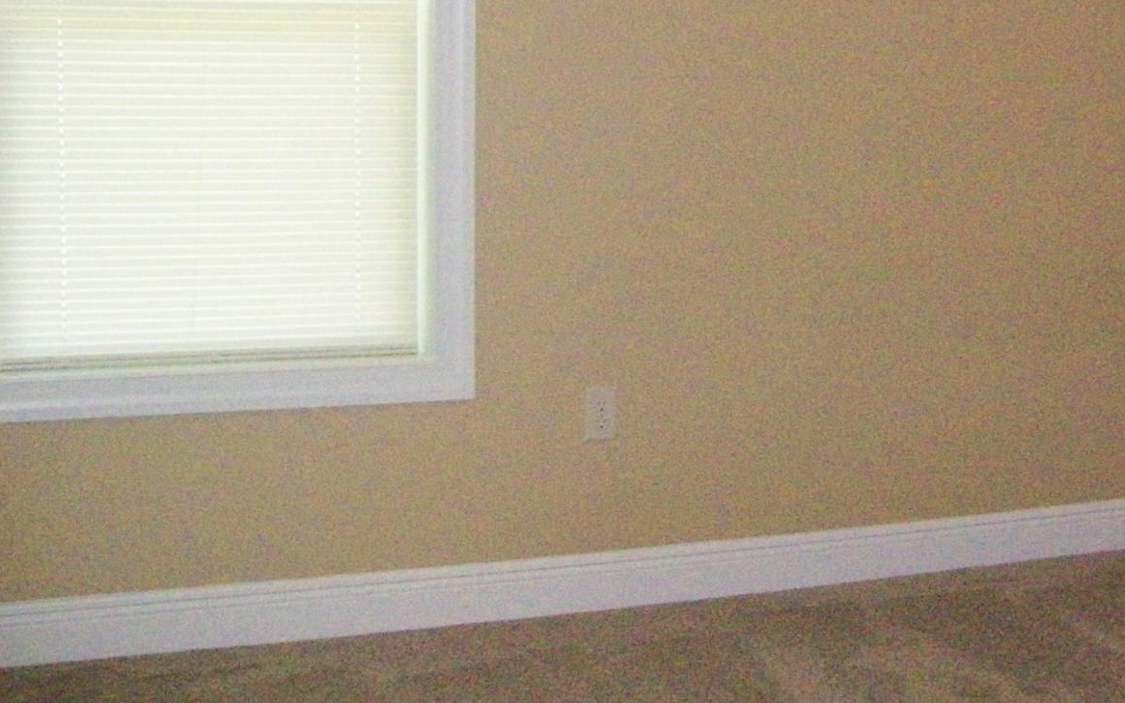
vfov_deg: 19.2
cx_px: 974
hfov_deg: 29.6
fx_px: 2054
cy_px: 114
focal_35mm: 67
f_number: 2.7
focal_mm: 6
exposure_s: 1/128
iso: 800
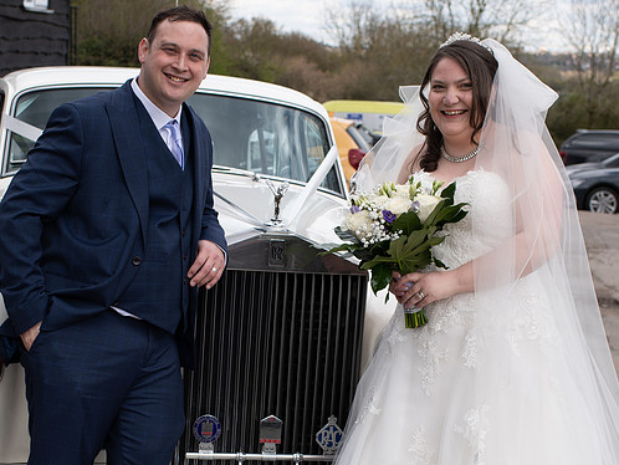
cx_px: 268
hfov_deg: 24.4
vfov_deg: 18.3
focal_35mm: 80
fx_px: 1431
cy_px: 352
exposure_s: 1/400
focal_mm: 35
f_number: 4
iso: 100
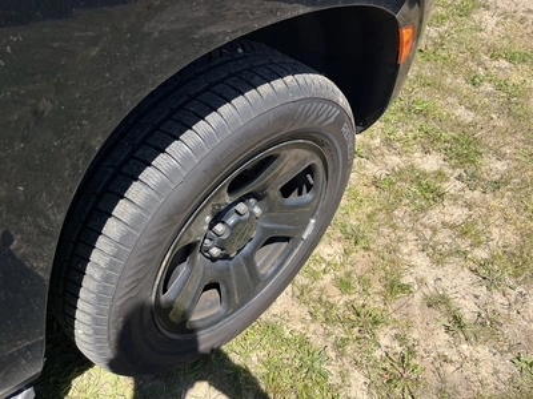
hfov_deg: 67.3
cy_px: 200
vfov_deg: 53.1
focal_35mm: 26
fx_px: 400
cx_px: 266
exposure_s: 1/2024
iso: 50
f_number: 1.6
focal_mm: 5.1
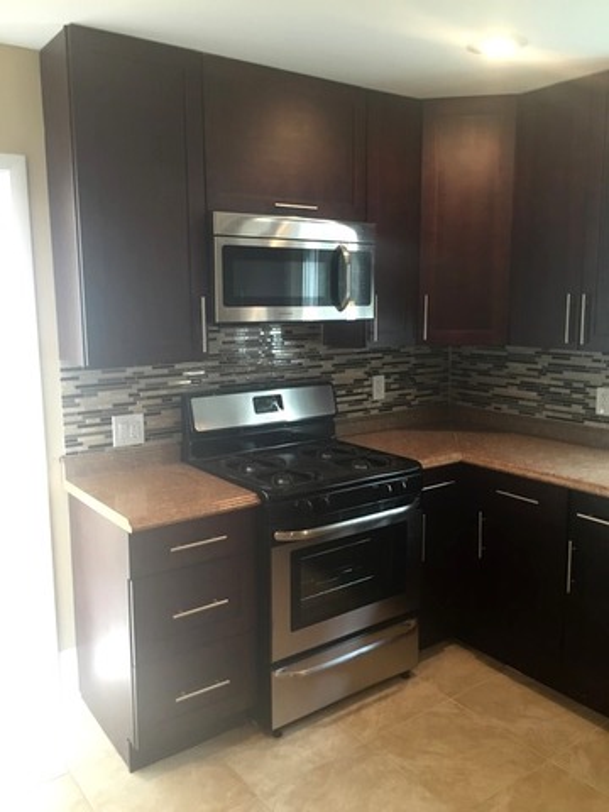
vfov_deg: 61.7
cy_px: 406
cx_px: 304
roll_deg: +0.8
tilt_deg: -6.9
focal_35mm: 29
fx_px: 680
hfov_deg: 48.2
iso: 80
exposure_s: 1/30
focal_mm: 4.15
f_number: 2.2
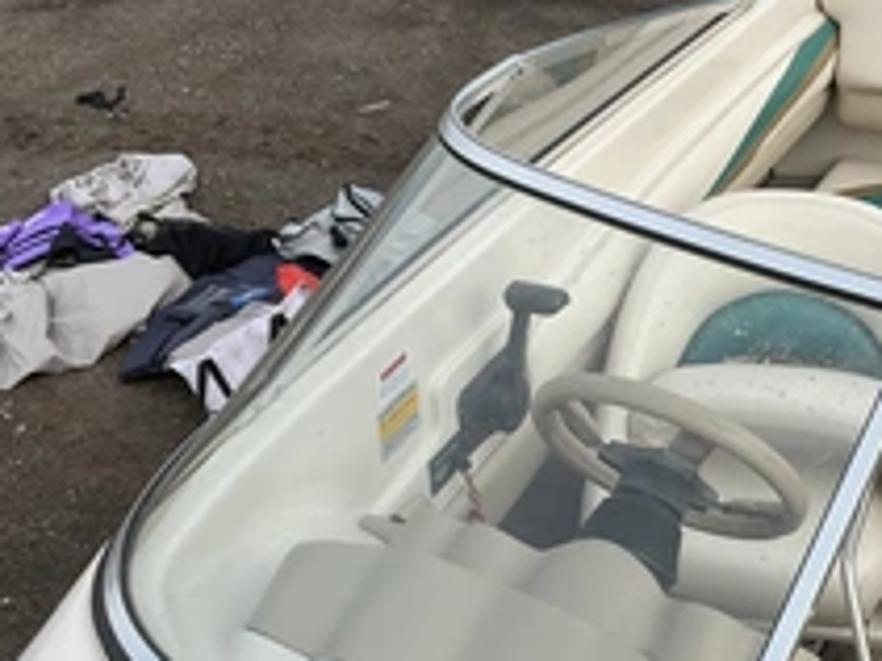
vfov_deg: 26.4
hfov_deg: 34.4
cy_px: 423
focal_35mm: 55
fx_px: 1401
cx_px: 635
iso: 25
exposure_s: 1/1577
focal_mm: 3
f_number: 1.8
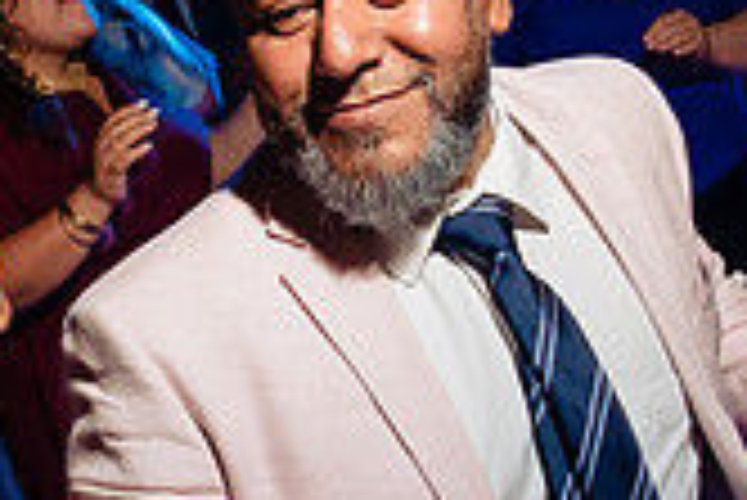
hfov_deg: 24.1
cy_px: 372
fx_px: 1744
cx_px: 284
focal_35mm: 84
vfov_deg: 16.2
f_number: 9
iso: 2000
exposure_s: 1/50
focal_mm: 24
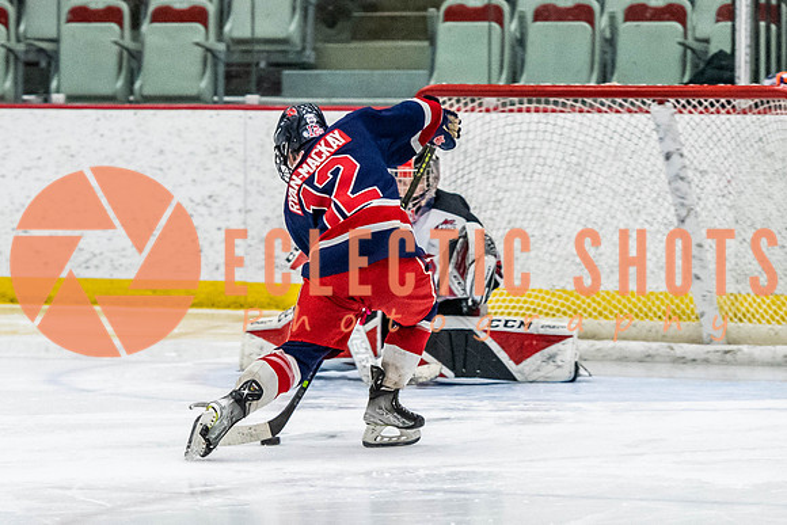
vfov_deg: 4.4
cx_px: 321
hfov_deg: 6.5
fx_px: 6887
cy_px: 293
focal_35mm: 315
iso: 3200
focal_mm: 116
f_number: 2.8
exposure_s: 1/640
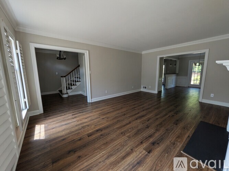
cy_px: 86
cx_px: 114
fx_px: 93
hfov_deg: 102.1
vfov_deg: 85.7
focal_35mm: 14
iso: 54
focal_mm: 1.83
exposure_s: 1/60
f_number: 2.2
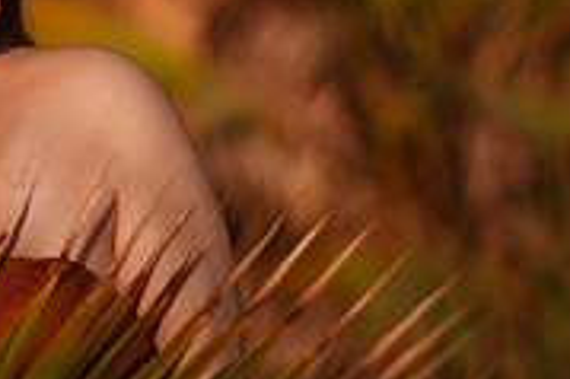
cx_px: -188
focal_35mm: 188
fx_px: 2974
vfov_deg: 7.3
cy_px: 37
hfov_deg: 10.7
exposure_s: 1/8000
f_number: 1.4
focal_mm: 58
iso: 100
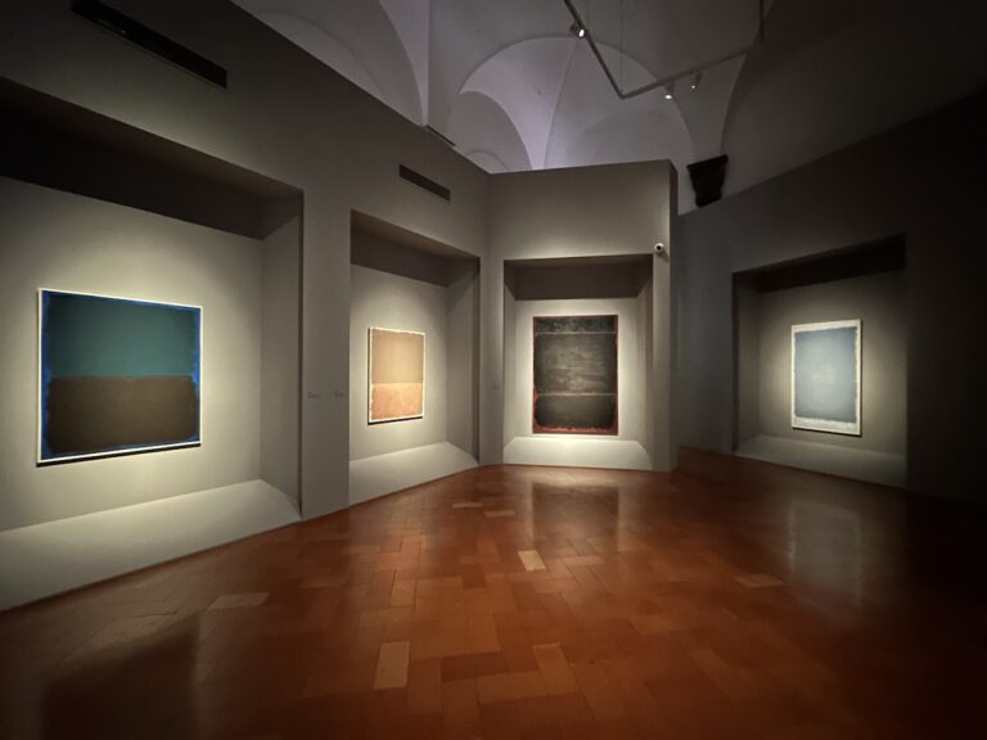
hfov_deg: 102.1
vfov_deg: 85.7
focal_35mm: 14
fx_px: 399
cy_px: 370
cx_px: 494
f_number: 2.2
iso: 1600
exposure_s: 1/12
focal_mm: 2.22
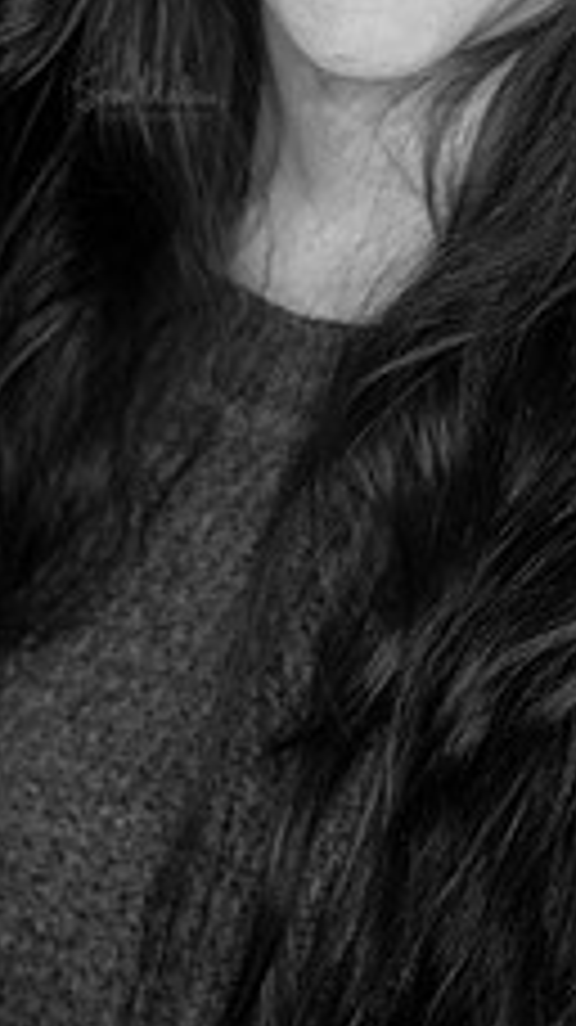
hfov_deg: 6.9
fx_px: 4786
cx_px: 410
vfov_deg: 12.1
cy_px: 22
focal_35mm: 176
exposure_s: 1/250
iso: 2000
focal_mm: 85
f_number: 3.5
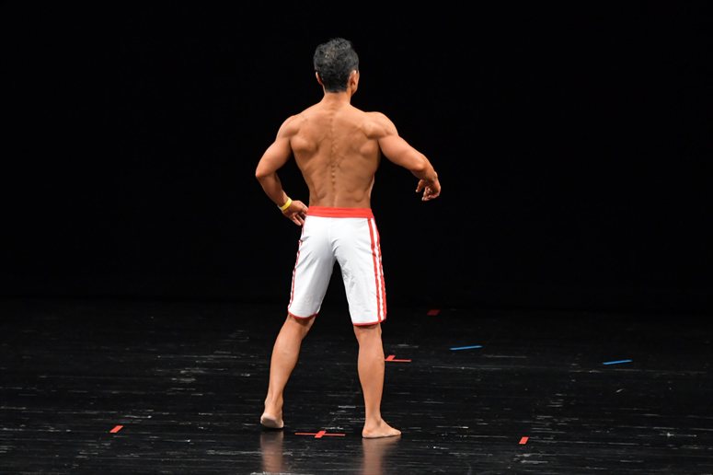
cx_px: 356
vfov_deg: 5.1
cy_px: 238
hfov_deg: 7.6
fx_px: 5345
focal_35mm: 270
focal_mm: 180
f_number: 5.6
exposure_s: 1/400
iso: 3200
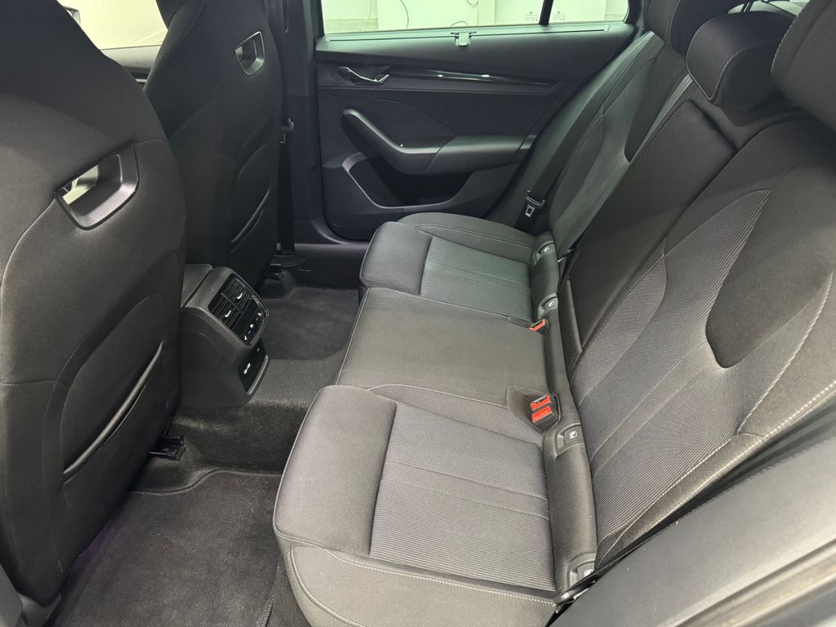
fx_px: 580
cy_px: 314
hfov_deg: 71.6
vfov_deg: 56.8
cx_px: 418
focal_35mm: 24
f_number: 1.78
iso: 800
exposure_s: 1/33
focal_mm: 6.76
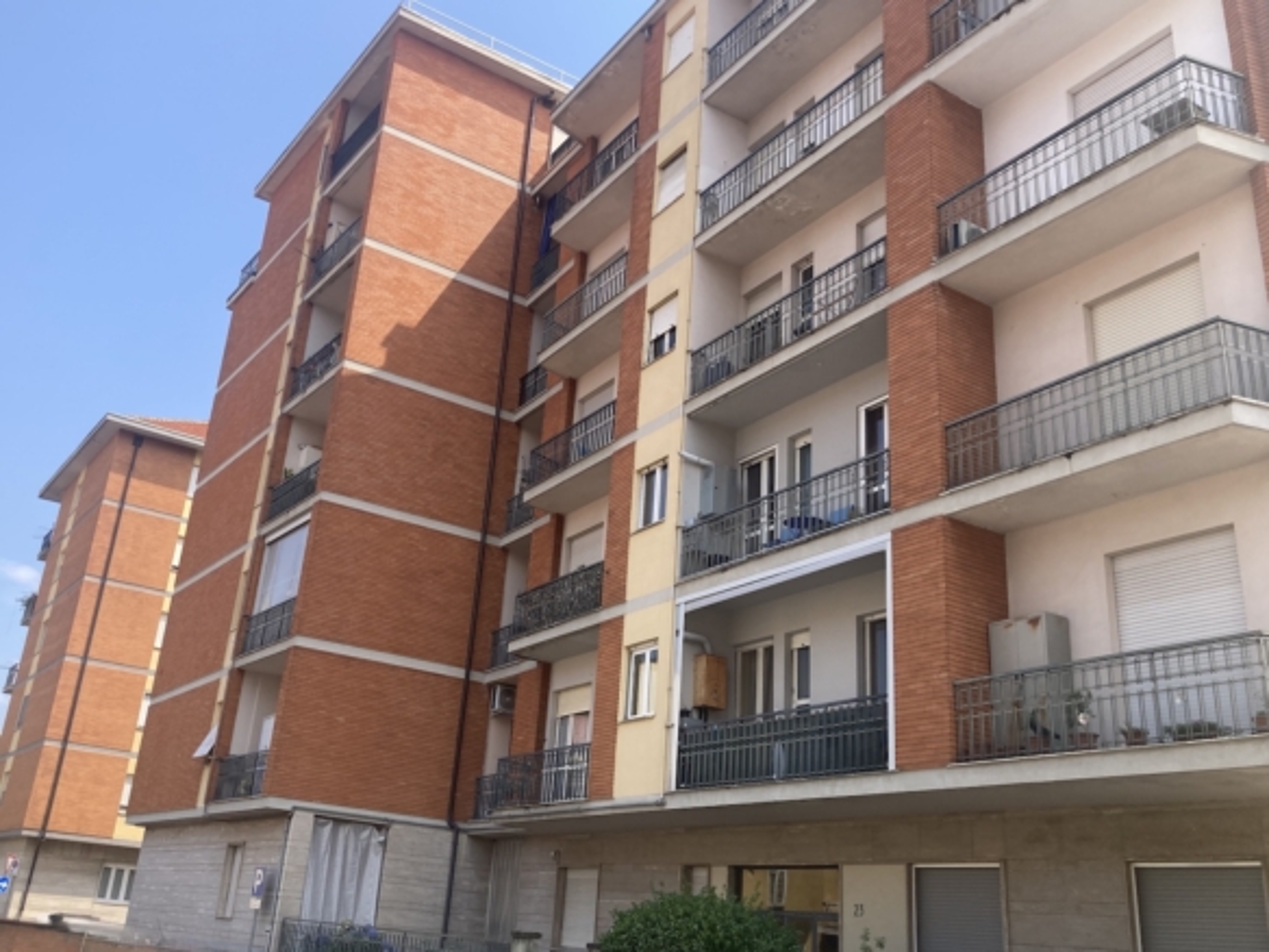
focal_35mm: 28
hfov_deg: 63.4
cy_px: 476
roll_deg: -5.7
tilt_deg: +20.0
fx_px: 1026
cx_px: 634
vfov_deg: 49.7
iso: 20
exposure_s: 1/1043
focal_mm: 3.99
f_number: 1.8
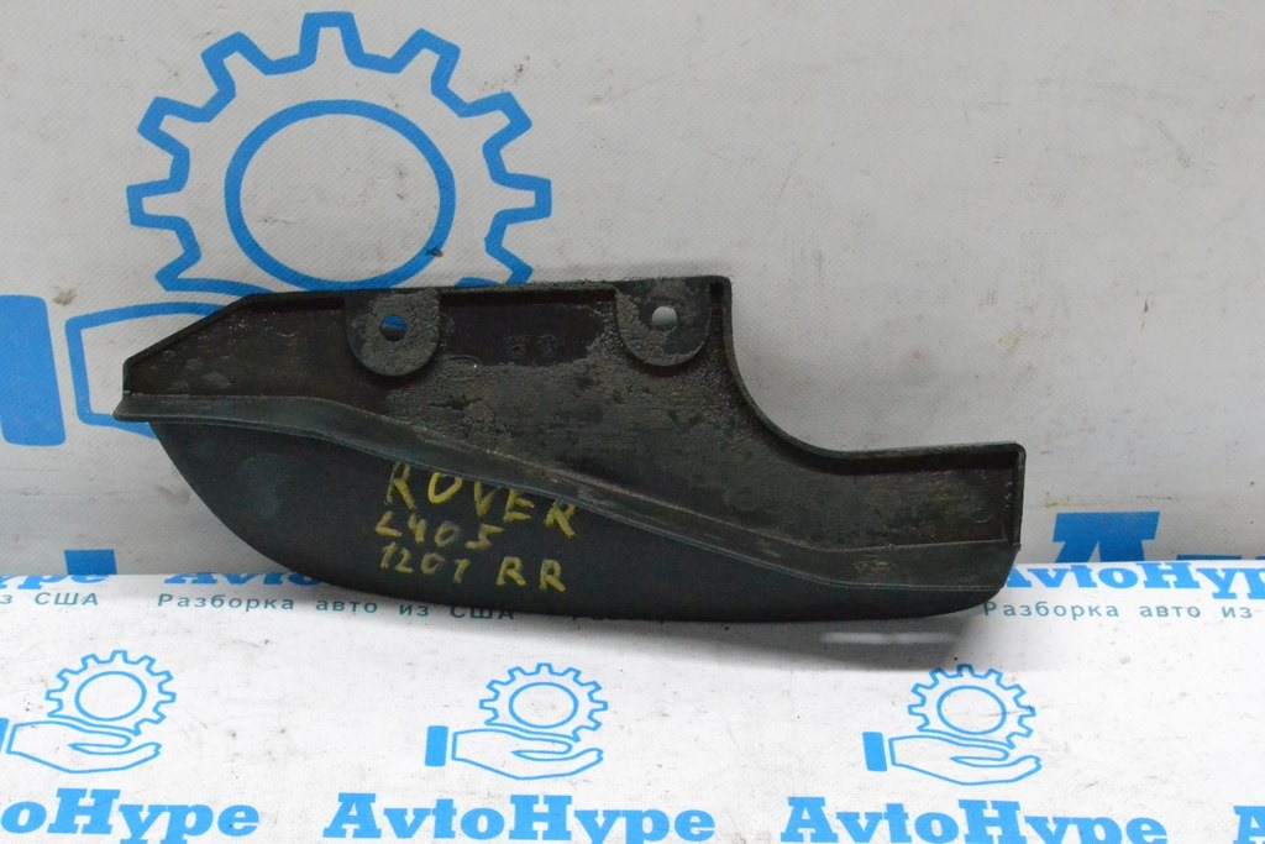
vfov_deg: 19.7
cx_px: 632
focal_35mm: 69
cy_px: 422
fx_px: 2425
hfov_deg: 29.2
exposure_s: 1/160
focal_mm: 46
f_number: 11
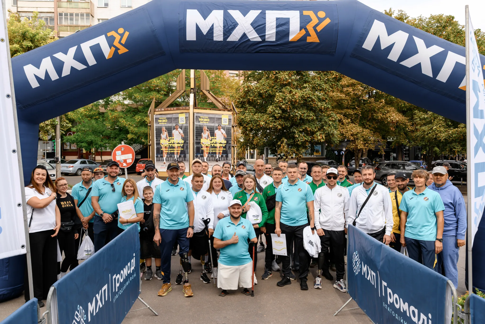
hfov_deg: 65.5
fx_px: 377
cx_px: 242
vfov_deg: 46.4
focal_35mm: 28
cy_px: 162
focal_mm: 28
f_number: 5.6
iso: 640
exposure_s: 1/500
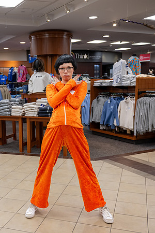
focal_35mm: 44
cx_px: 30
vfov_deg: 44.5
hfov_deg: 29.8
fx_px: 284
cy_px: 127
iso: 800
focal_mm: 27
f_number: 2.8
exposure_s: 1/400
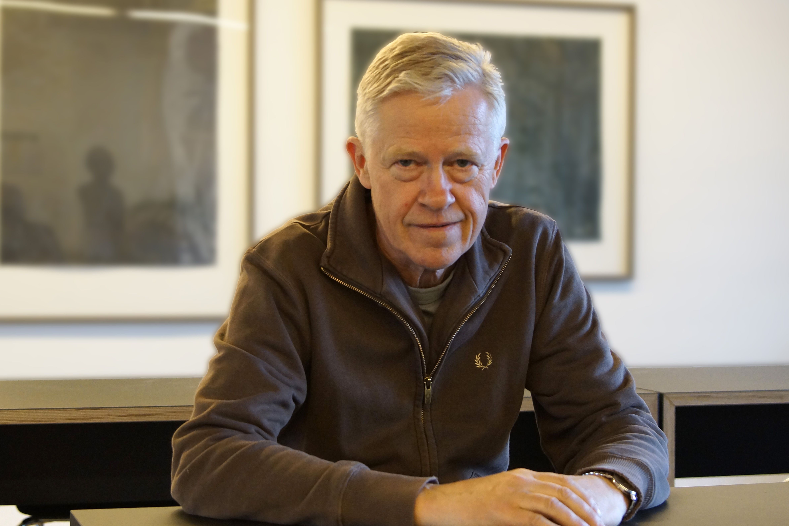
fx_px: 1249
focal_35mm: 57
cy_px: 237
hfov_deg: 34.9
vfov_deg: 23.8
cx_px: 317
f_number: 3.2
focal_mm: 30
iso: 800
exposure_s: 1/60
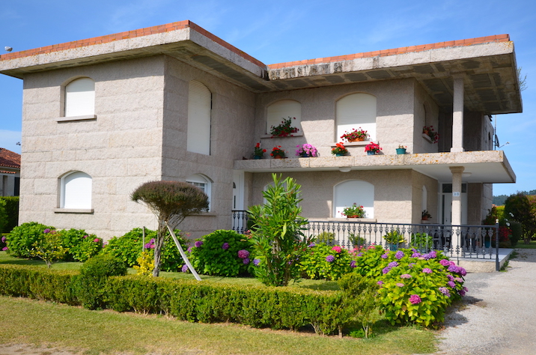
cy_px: 179
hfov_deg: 60.4
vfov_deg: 42.1
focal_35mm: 31
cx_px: 264
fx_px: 461
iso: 125
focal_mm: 20
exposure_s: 1/250
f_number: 8
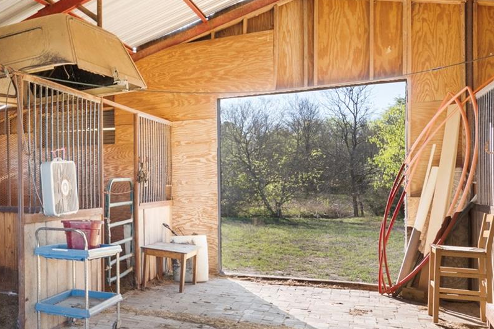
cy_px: 181
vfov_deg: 36.9
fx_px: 494
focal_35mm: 36
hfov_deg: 43.9
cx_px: -19
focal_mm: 14
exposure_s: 1/15
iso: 400
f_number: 8
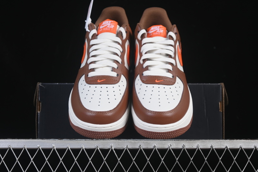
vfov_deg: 18.2
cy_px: 86
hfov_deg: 27.0
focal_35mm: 75
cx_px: 129
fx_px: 537
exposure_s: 1/60
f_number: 7.1
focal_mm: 50
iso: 160
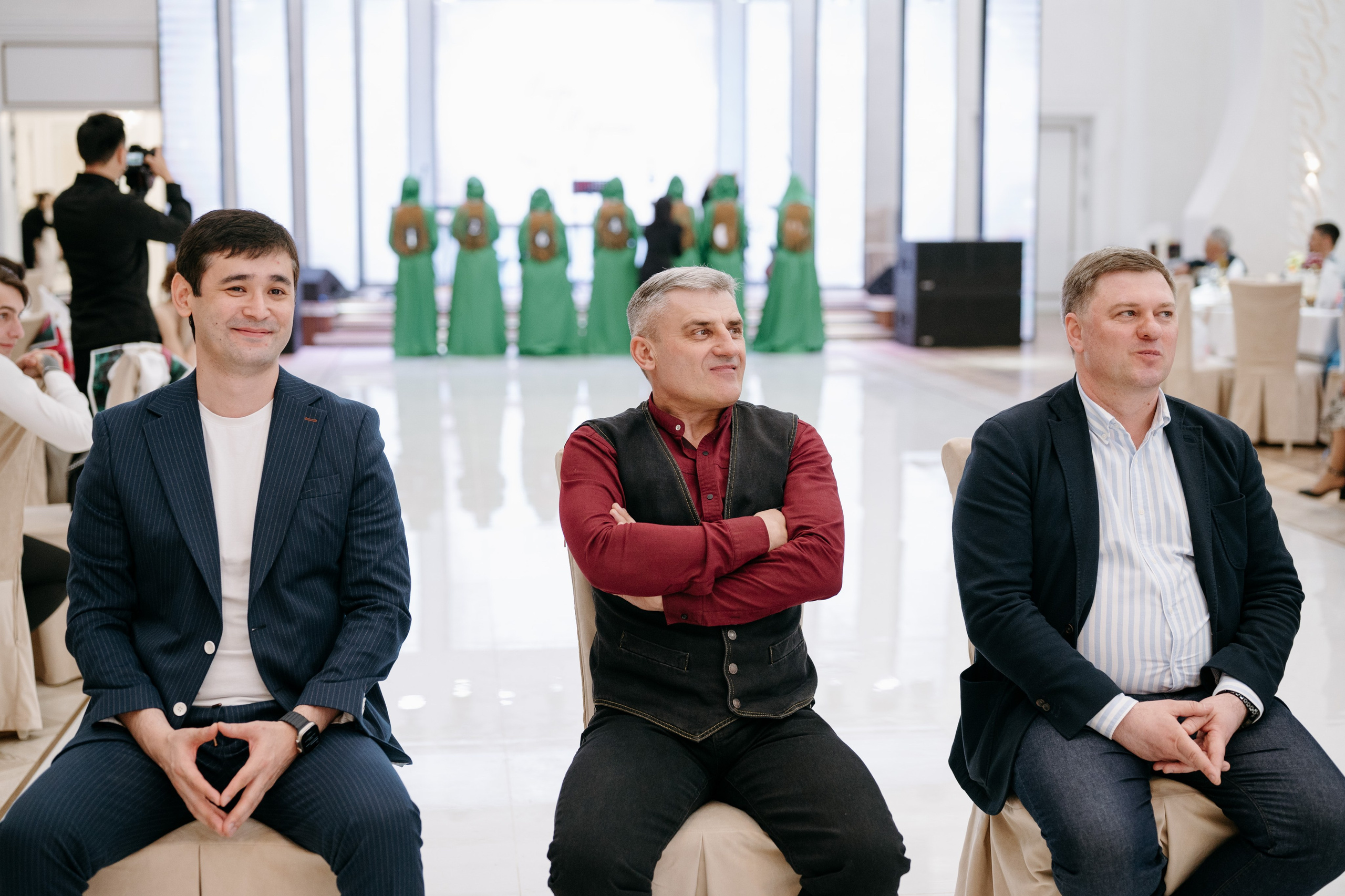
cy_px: 448
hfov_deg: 39.5
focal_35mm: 50
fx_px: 1871
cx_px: 672
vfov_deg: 26.9
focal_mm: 50
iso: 1250
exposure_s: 1/320
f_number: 2.5
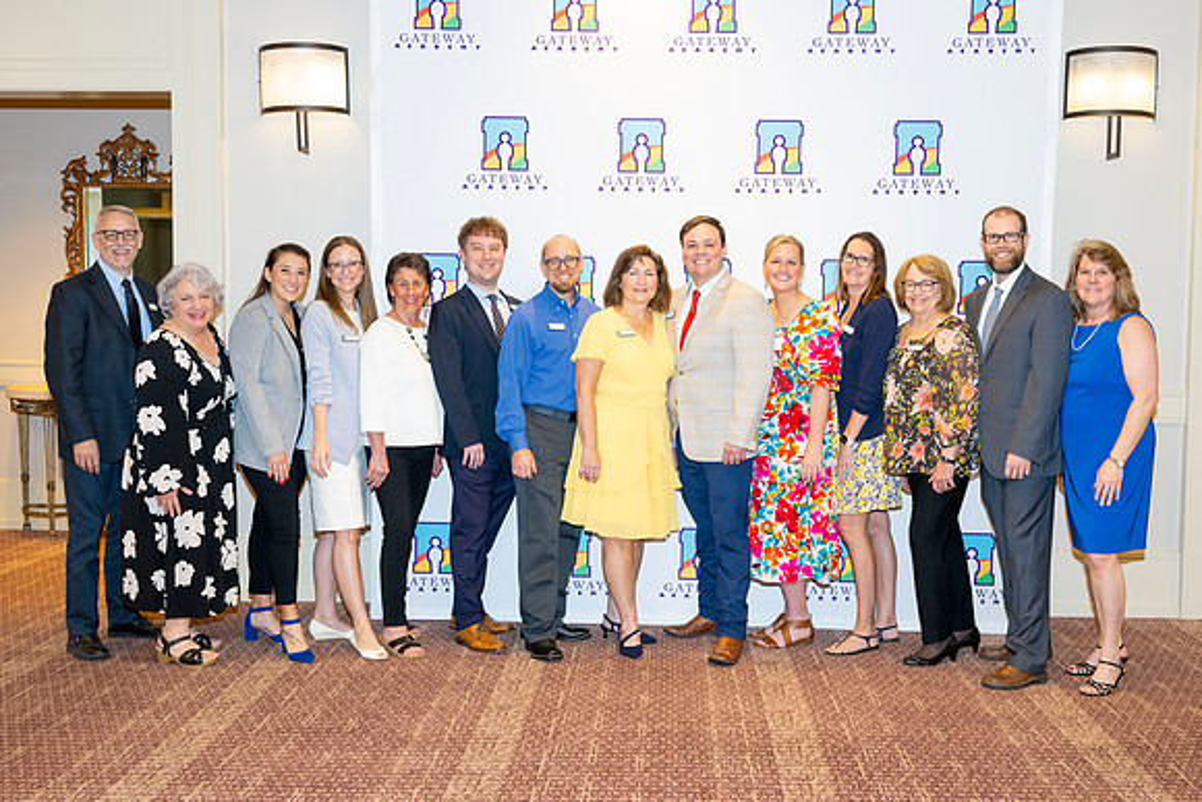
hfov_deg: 48.7
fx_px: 1326
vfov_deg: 33.6
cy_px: 412
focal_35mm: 40
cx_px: 640
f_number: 5.6
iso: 1000
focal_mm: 37
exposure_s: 1/100
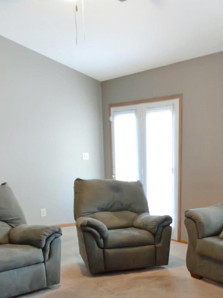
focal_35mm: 43
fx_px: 369
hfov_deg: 32.9
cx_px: 169
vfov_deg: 41.5
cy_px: 248
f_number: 3.5
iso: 2800
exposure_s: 1/60
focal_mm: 10
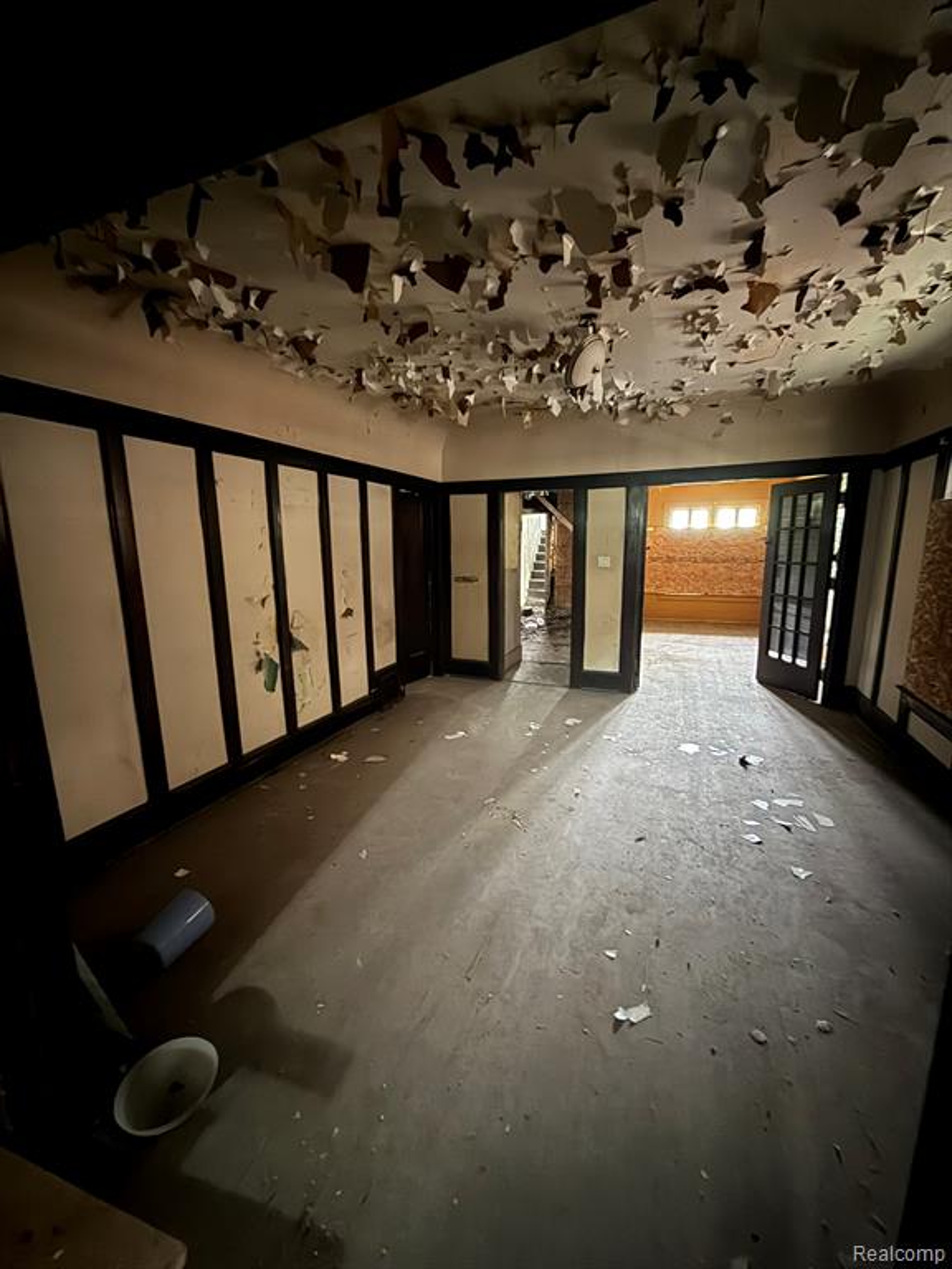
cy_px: 634
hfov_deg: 85.7
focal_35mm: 14
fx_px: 513
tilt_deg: -9.1
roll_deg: -0.1
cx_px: 476
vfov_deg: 102.1
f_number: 2.2
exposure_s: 1/8
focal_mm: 2.22
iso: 1000
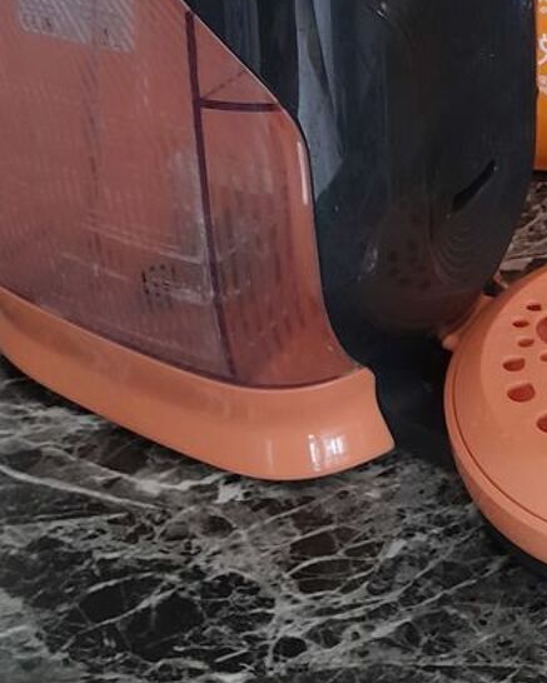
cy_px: 67
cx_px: 386
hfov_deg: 24.4
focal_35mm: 62
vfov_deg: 29.2
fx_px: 1254
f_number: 1.8
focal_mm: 3.98
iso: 500
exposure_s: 1/33
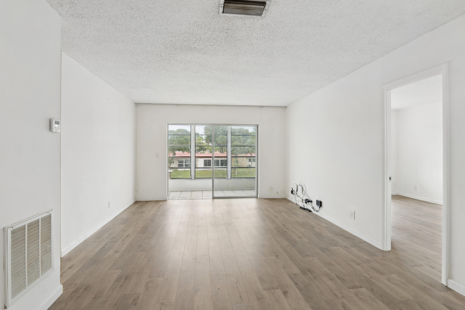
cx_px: 232
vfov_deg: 67.4
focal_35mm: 18
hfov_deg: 90.0
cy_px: 155
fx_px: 232
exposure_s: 1/50
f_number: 9
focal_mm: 12
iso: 200
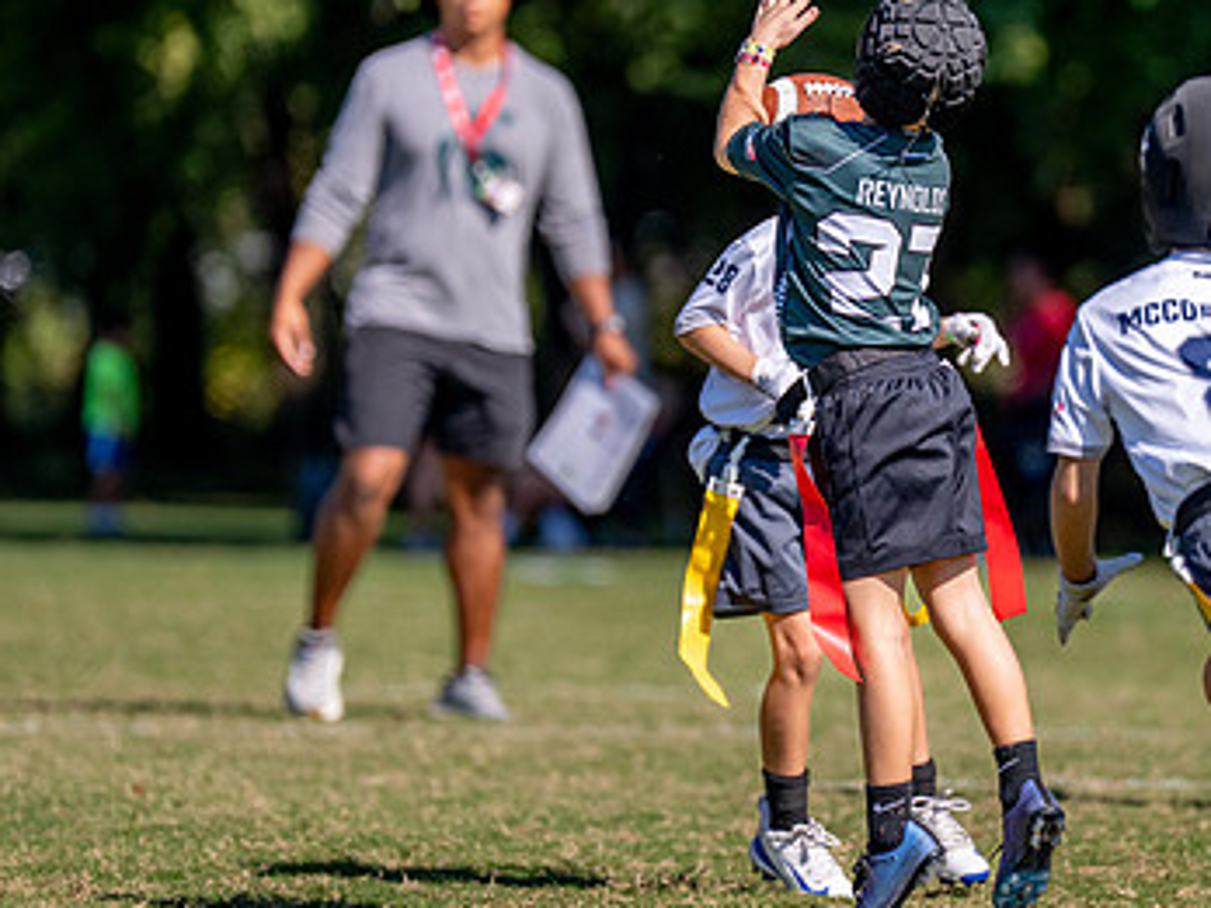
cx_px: 875
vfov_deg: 3.5
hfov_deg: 4.6
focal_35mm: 427
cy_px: 290
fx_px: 14938
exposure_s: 1/5000
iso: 250
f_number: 2.8
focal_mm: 200
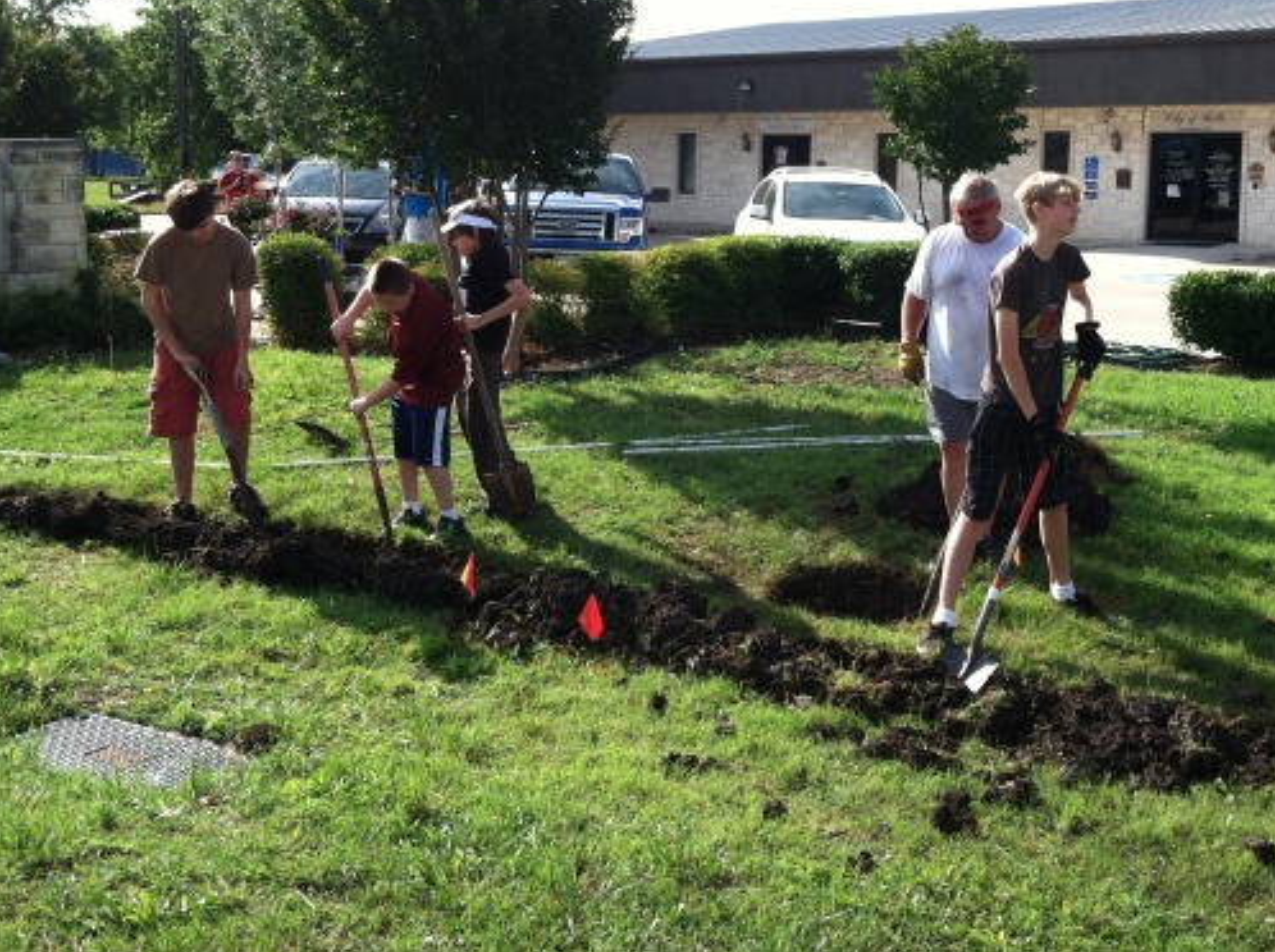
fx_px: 1655
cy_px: 348
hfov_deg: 42.0
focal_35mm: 45
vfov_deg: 31.9
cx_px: 750
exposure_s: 1/517
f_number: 2.8
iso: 80
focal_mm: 3.85
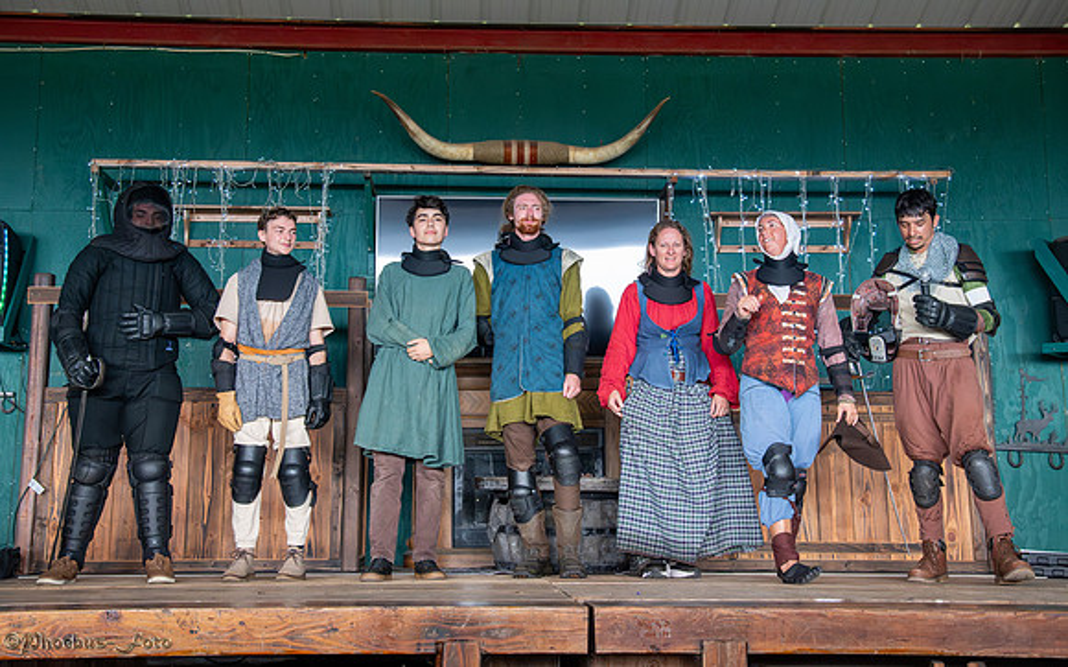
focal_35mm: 46
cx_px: 520
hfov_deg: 43.2
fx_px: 1349
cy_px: 268
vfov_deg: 27.7
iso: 8000
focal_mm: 40
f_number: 5.6
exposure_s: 1/320
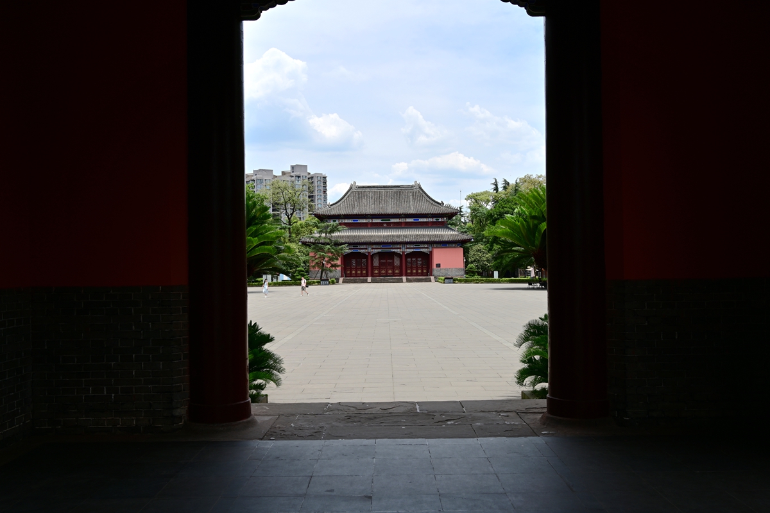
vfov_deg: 40.5
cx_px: 385
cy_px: 256
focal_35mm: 32
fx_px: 695
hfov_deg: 58.0
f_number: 8
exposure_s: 1/320
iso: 100
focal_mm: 32.5
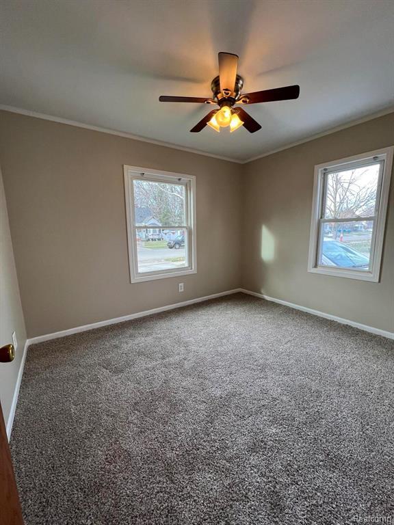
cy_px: 262
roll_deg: +0.6
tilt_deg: -8.2
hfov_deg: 89.9
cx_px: 197
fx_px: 197
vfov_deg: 106.2
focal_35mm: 13
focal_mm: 1.57
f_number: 1.8
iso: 100
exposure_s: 1/120
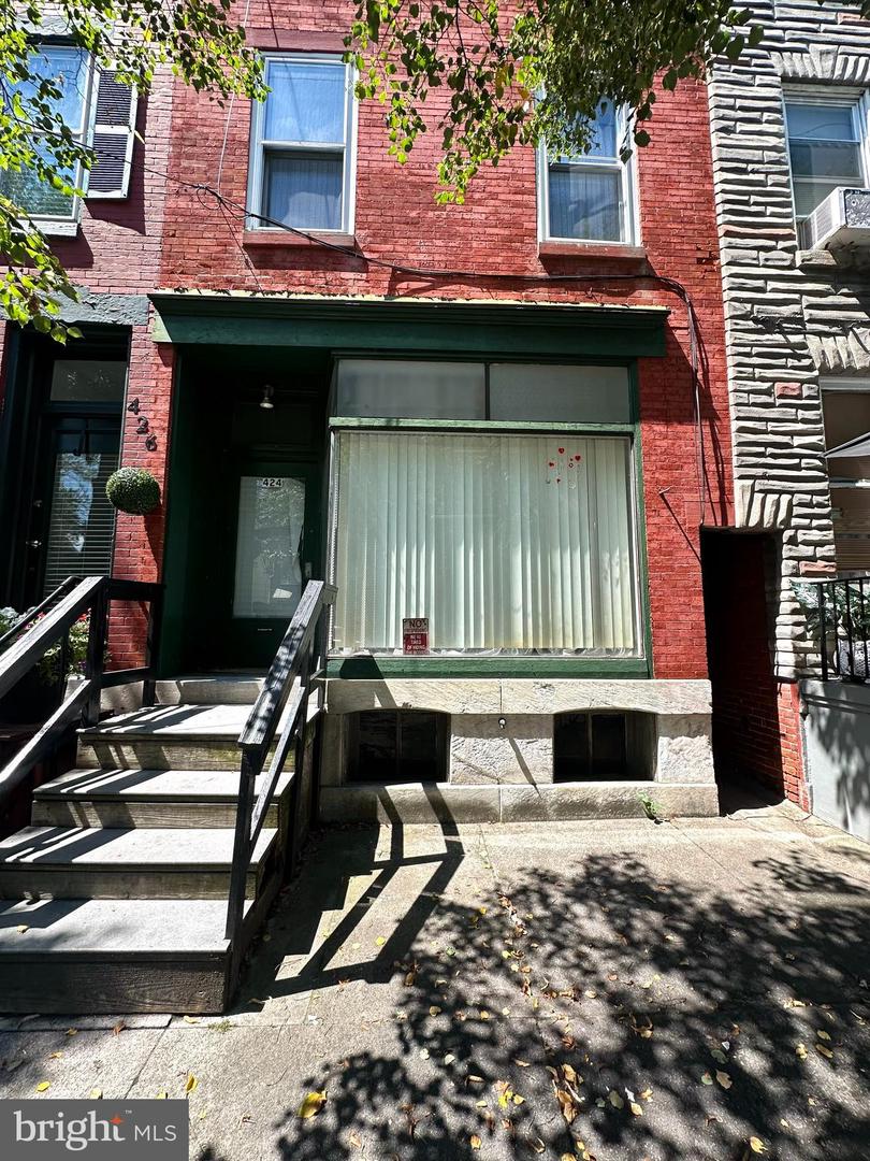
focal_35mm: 14
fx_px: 469
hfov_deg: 85.7
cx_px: 435
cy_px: 580
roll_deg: -0.8
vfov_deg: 102.1
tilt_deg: +6.6
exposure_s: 1/545
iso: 40
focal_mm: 2.22
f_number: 2.2
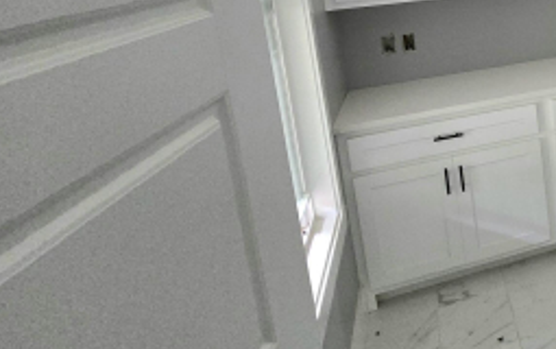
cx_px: 681
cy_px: 7
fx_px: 546
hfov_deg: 38.4
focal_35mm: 36
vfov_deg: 32.8
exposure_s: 1/60.2
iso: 800
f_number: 2.2
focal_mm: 2.2
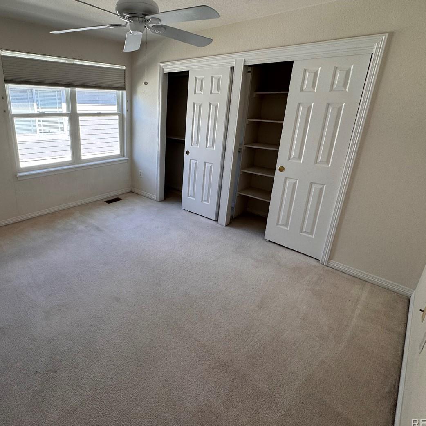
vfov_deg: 77.3
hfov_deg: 75.8
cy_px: 187
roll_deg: -1.6
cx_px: 150
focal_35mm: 19
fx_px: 265
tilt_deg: -18.3
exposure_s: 1/120
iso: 64
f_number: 2.2
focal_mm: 2.22
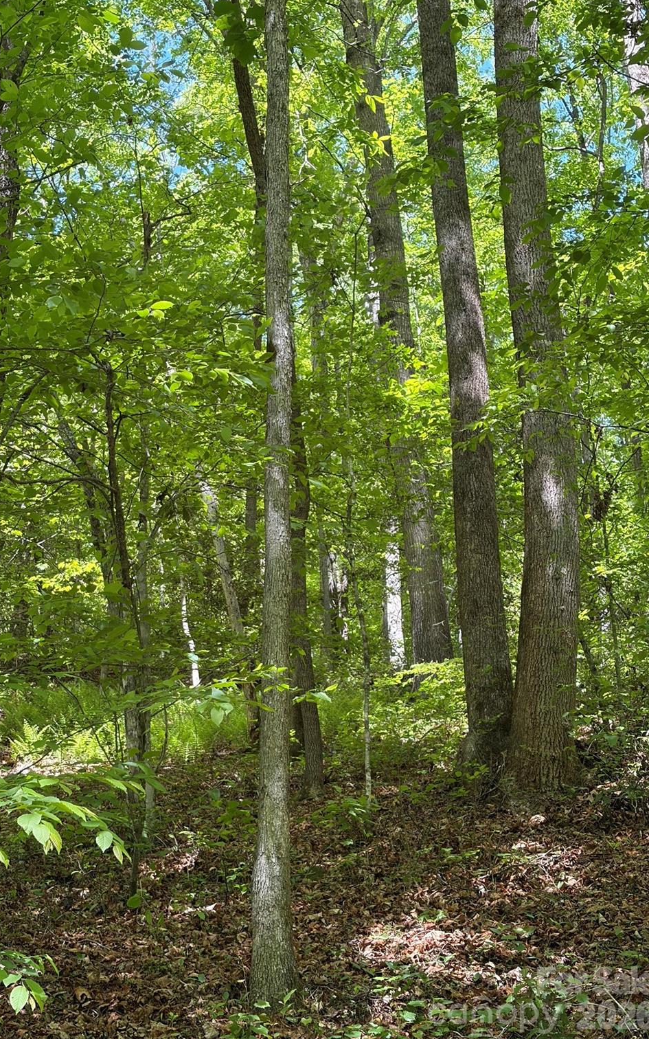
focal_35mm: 56
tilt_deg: +22.0
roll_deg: +1.3
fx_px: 1585
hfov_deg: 23.1
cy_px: 515
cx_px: 264
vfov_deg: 36.3
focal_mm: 5.96
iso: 50
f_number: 1.6
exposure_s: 1/191
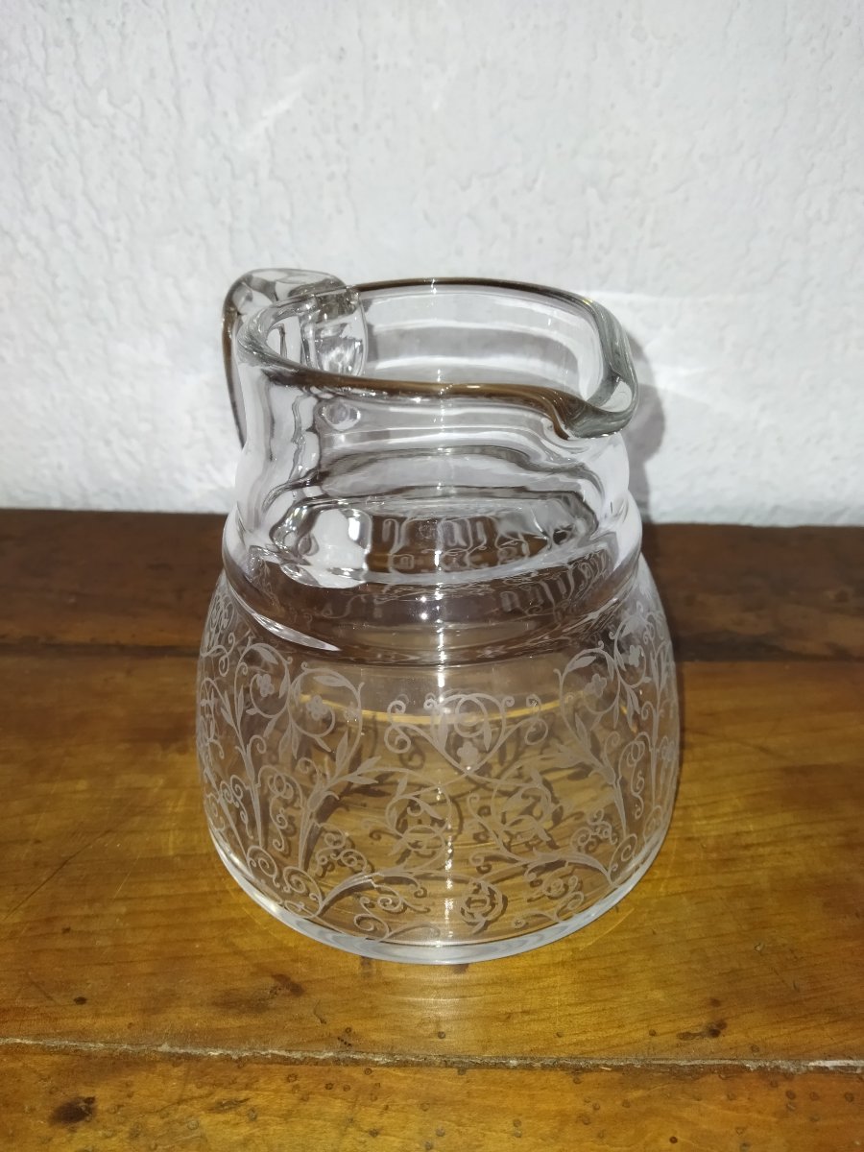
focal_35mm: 27
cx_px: 432
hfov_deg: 51.4
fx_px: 899
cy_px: 576
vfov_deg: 65.3
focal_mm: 4.71
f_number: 1.79
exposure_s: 1/33
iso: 388
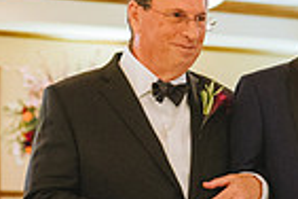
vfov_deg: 9.3
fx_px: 1192
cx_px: 366
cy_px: 295
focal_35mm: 144
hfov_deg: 13.8
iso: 4000
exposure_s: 1/100
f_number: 2.2
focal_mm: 35
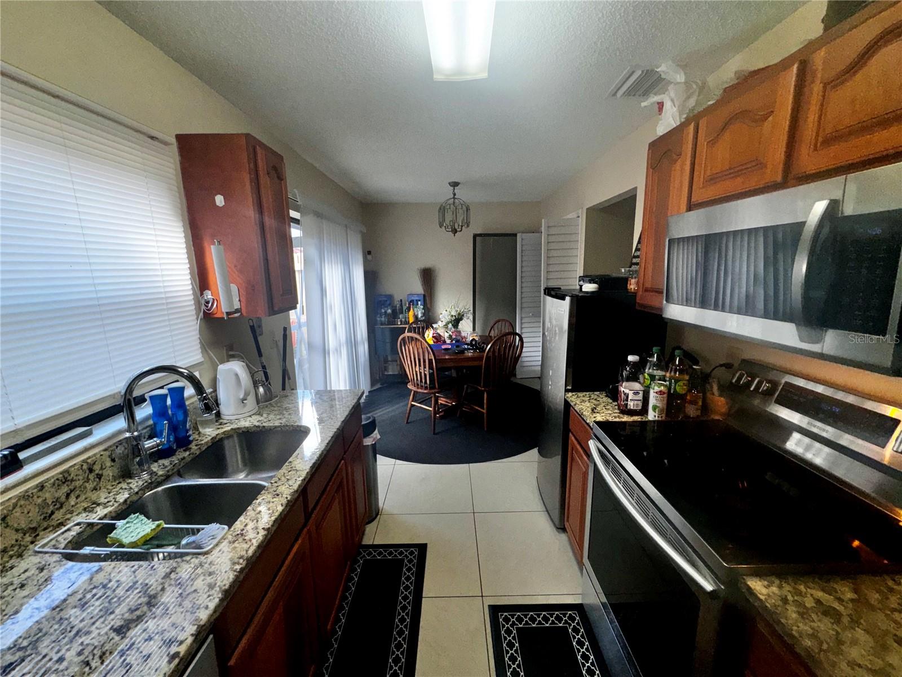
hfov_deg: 102.1
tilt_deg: -11.2
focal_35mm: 14
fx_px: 365
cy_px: 338
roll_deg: +0.4
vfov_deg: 85.7
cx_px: 451
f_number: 2.2
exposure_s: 1/122
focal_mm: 2.22
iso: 32
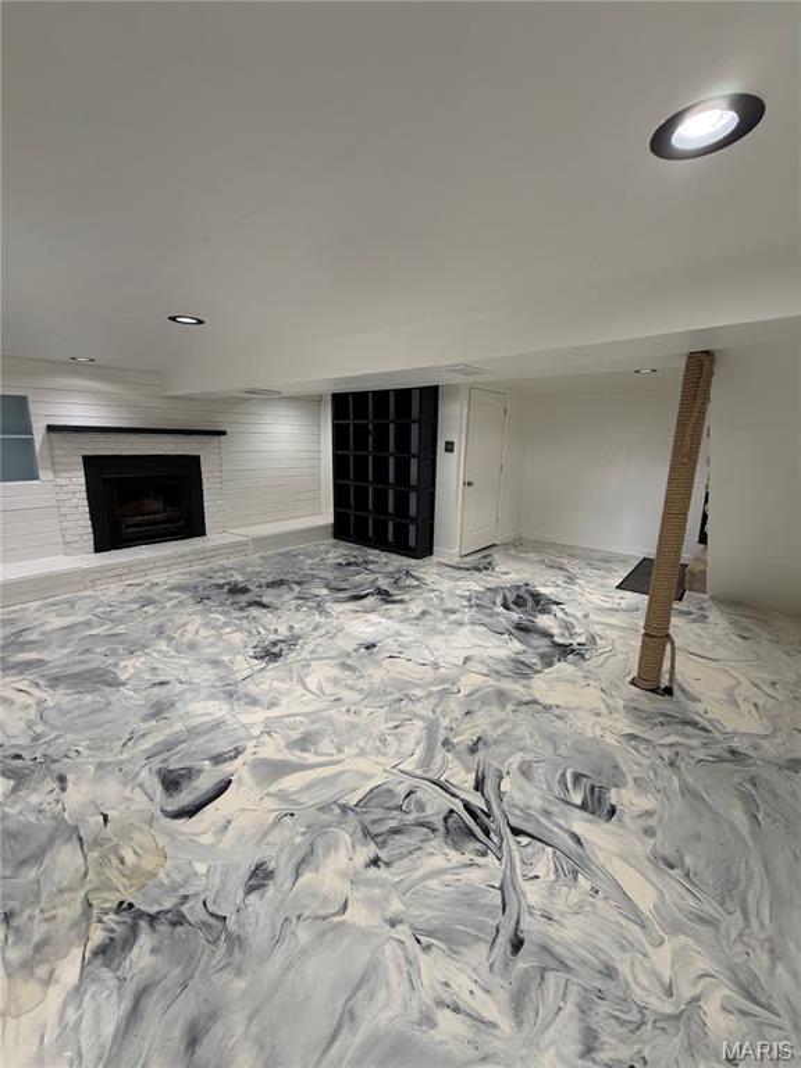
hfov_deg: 85.7
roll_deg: -2.0
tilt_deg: -11.9
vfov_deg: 102.1
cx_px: 400
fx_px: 432
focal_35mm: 14
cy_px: 534
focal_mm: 2.22
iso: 250
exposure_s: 1/60
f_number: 2.2
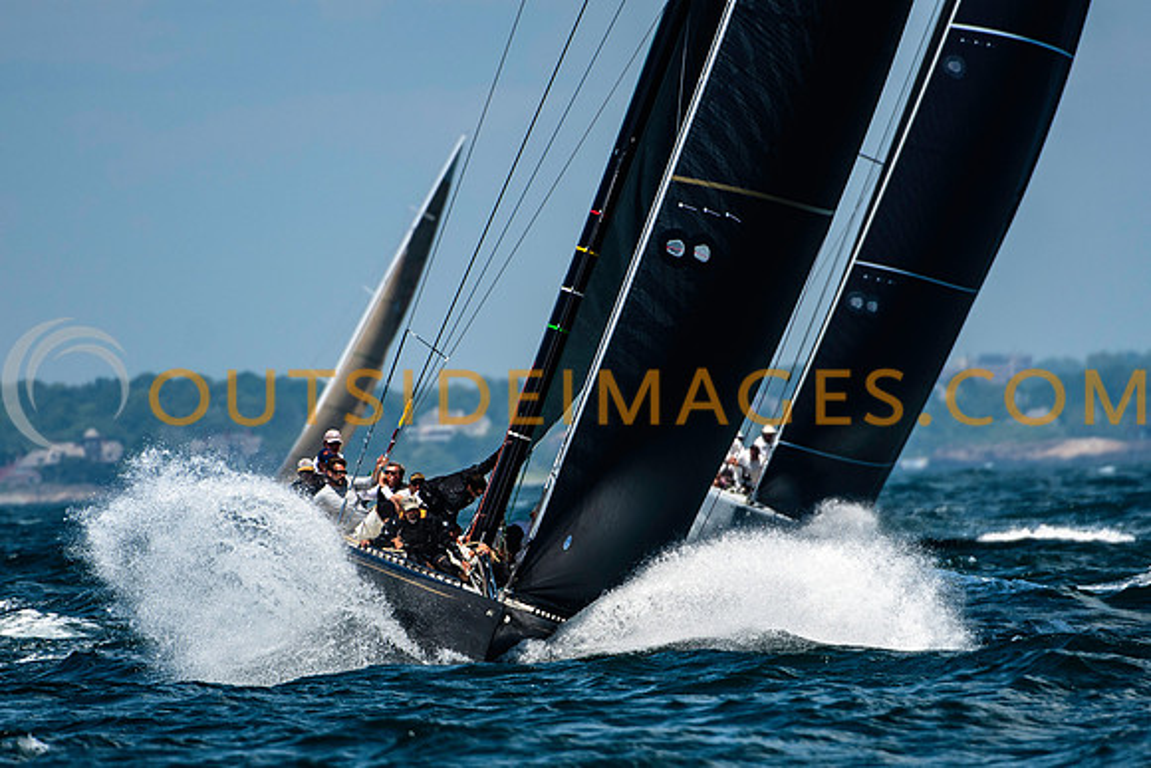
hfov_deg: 2.8
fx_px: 23791
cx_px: 576
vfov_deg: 1.8
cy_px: 476
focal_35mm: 744
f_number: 5.6
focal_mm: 400
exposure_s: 1/2000
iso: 400
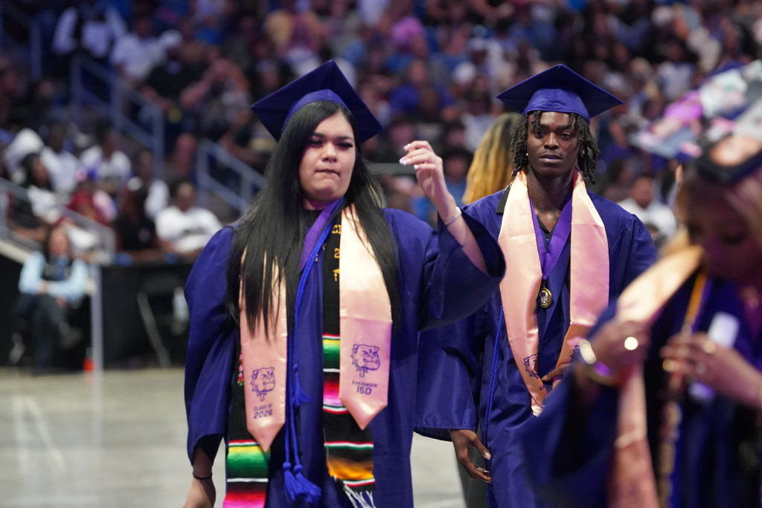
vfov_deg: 6.9
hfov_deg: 10.4
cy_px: 254
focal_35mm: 198
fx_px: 4191
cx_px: 381
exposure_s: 1/200
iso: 6400
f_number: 4
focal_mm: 198
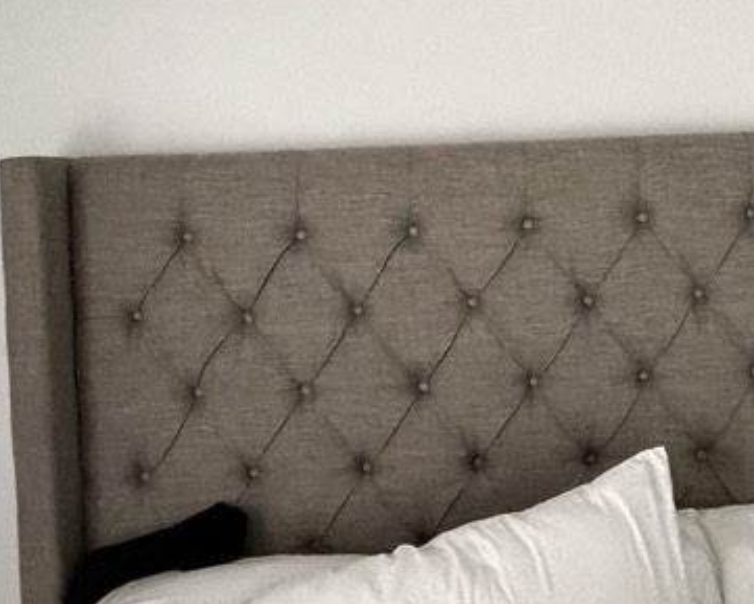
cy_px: 196
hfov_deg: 35.0
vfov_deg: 28.4
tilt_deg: -0.3
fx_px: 1183
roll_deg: +2.4
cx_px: 514
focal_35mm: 53
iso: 1250
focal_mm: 2.22
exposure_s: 1/50
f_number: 2.2
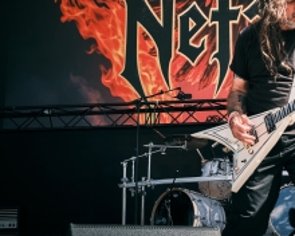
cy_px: 91
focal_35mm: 84
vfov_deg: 18.3
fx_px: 733
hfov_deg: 22.1
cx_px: 276
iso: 125
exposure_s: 1/400
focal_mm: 27
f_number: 5
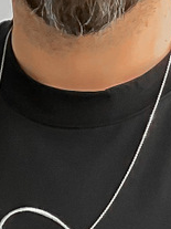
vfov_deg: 7.2
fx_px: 1477
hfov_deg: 6.6
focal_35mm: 224
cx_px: 43
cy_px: 818
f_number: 1.8
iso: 40
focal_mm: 3
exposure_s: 1/120
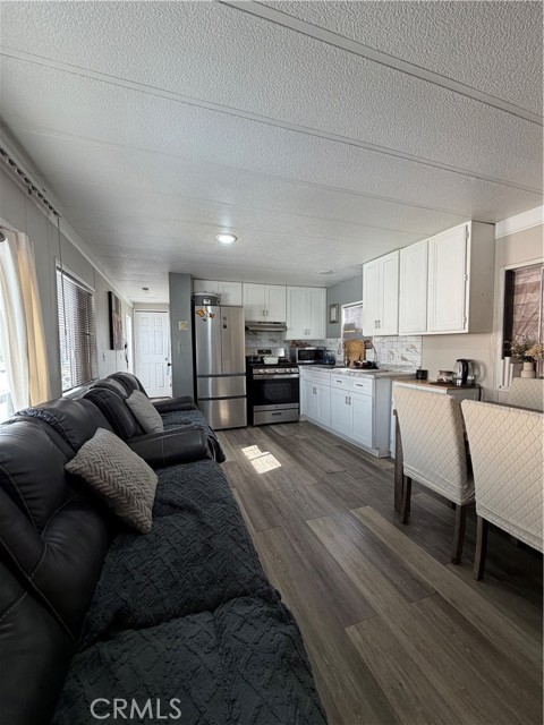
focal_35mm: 14
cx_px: 272
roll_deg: +1.2
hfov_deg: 85.7
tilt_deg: -3.3
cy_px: 362
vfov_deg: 102.1
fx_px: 293
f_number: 2.2
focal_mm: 2.22
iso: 100
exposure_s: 1/120
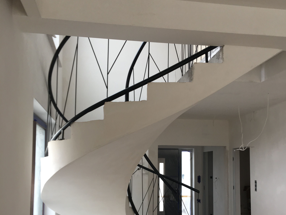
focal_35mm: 39
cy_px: 146
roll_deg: -0.2
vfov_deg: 36.4
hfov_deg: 47.9
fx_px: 322
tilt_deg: +4.1
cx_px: 143
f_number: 2.2
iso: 32
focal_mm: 4.15
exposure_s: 1/50
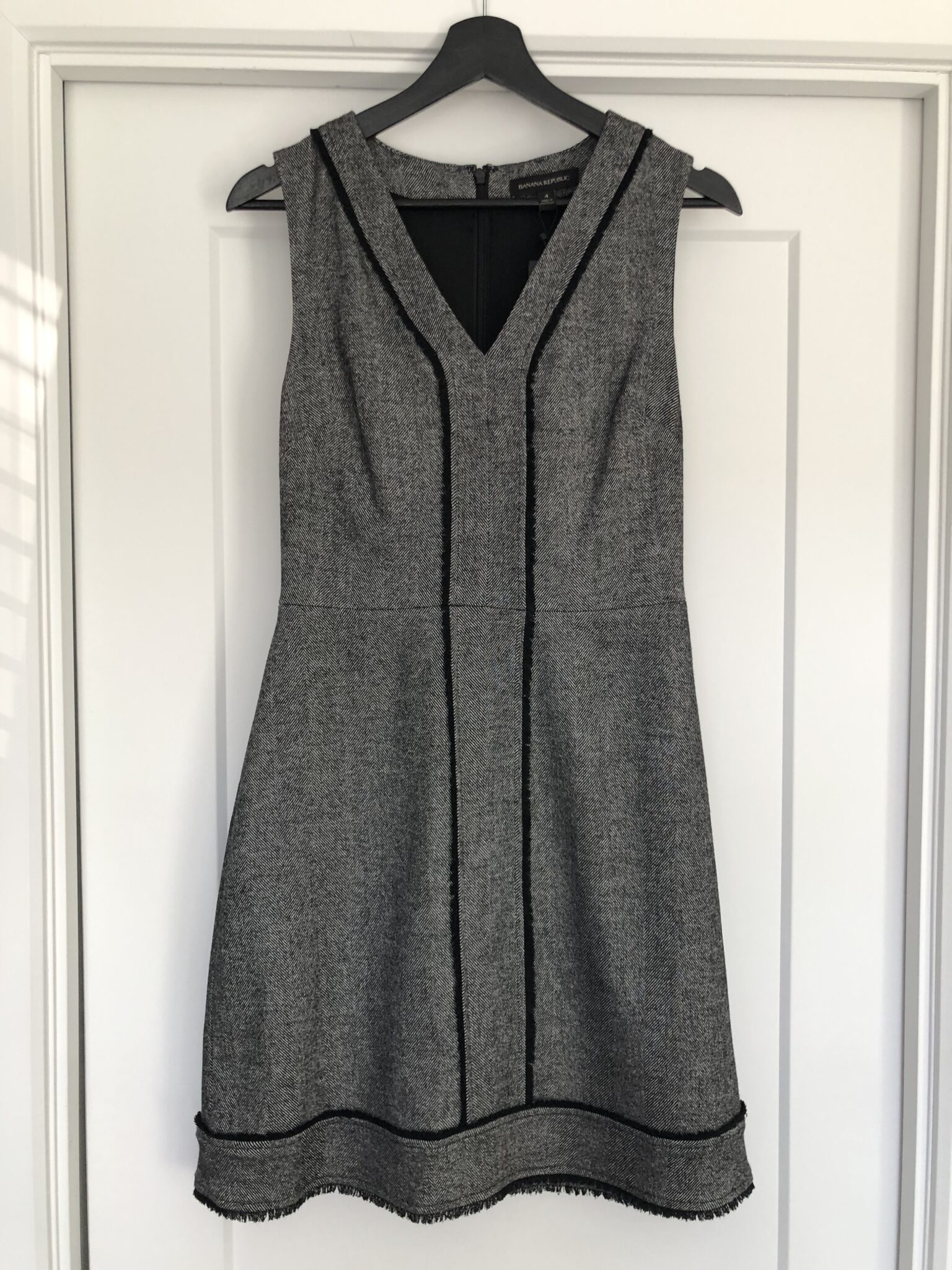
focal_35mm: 28
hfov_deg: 49.7
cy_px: 635
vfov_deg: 63.4
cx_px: 476
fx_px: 1027
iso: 25
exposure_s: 1/30
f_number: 1.8
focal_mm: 4
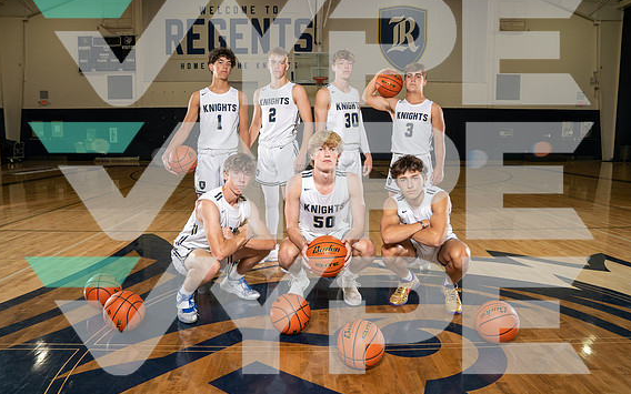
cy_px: 181
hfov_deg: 72.5
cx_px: 311
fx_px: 430
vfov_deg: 49.2
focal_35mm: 25
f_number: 7.1
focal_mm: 24
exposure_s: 1/250
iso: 320
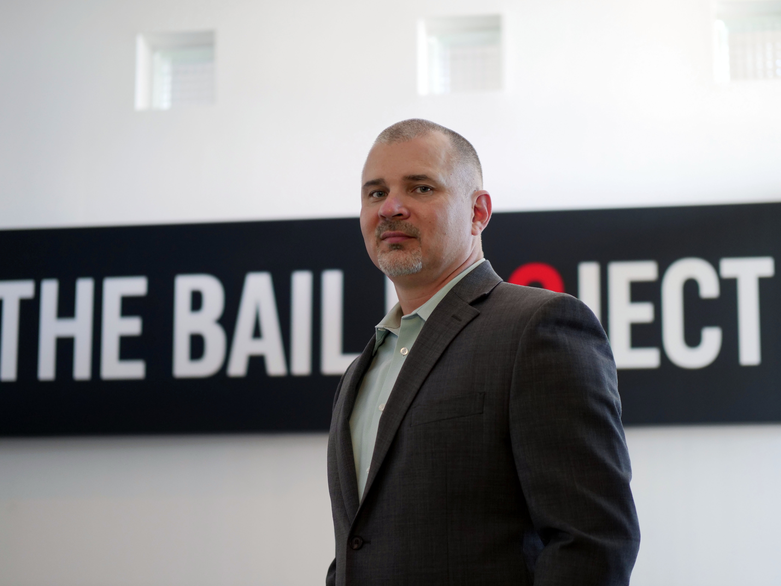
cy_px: 293
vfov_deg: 17.2
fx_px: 1940
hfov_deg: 22.8
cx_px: 390
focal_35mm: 86
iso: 400
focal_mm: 43
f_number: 1.2
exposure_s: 1/100
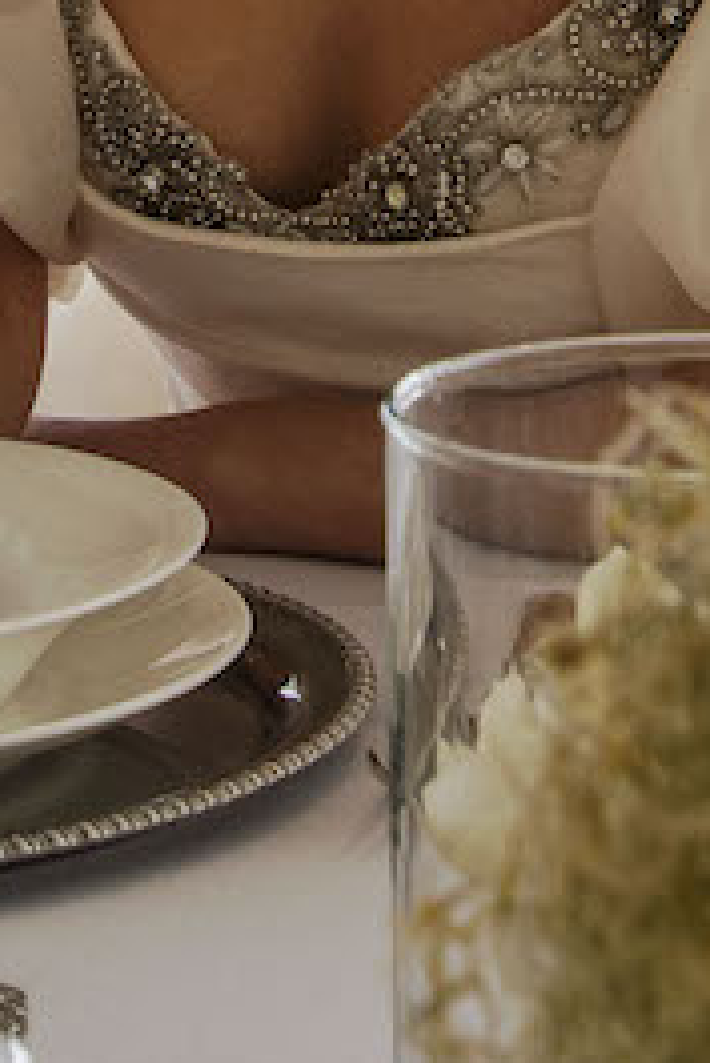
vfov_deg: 10.8
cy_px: -646
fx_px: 5347
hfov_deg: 7.6
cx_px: 501
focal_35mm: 181
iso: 250
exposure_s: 1/100
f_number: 5
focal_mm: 20
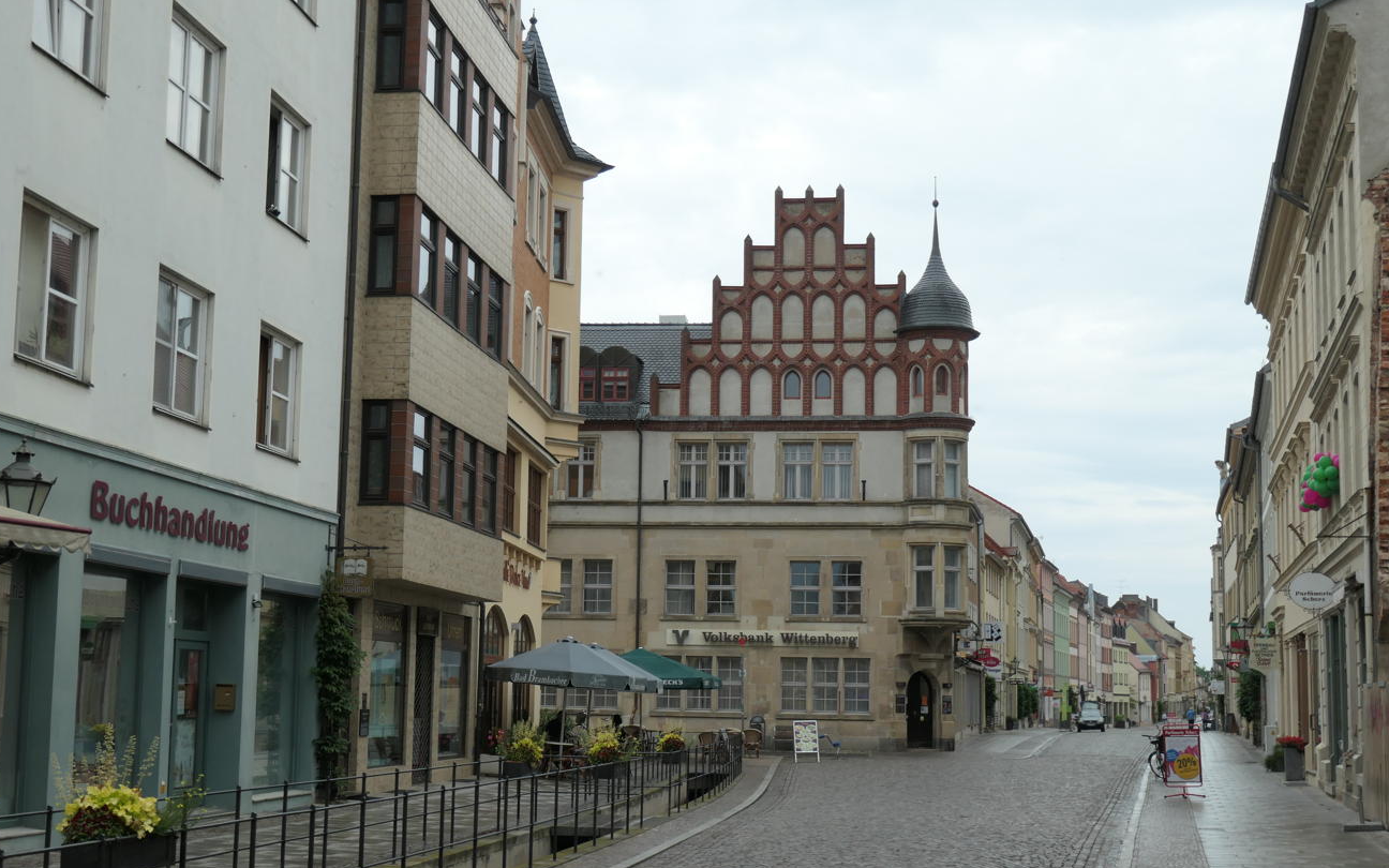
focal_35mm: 46
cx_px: 651
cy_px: 508
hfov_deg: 43.5
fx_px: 1741
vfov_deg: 27.9
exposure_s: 1/250
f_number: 3.9
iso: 200
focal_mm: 14.4
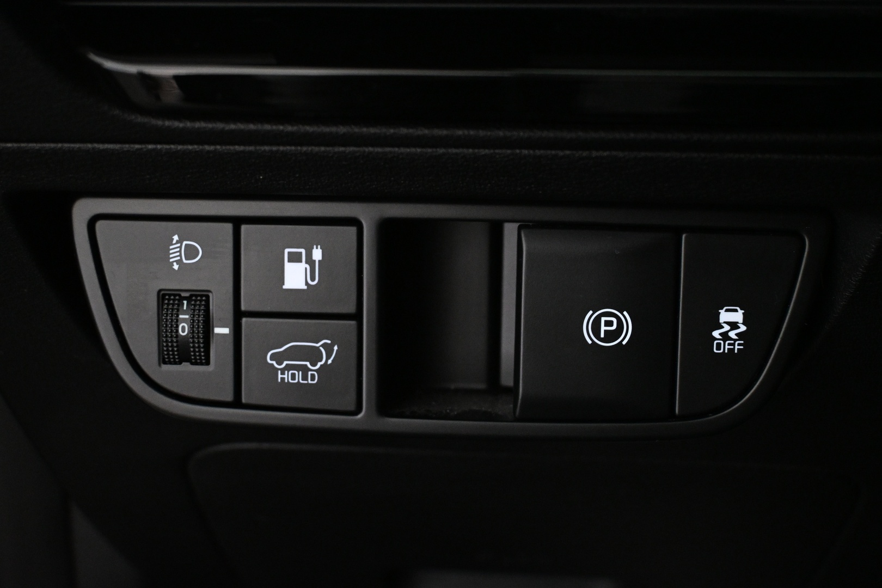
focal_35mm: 56
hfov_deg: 35.9
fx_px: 1360
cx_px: 441
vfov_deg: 24.4
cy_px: 294
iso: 4000
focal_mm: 37
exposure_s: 1/30
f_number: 5.3
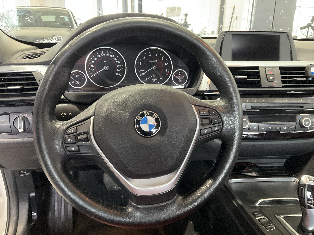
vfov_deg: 48.2
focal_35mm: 29
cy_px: 118
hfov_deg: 61.7
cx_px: 157
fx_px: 263
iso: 320
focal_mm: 3
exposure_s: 1/30
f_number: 1.8
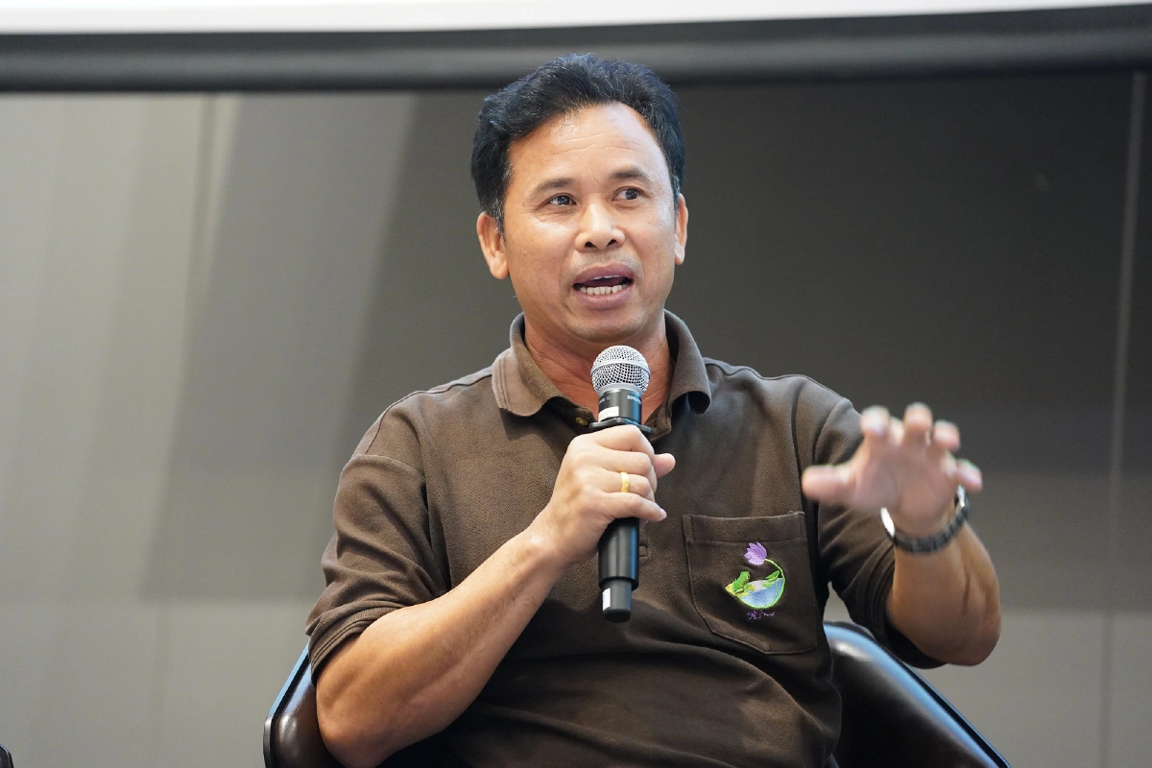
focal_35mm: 191
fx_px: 6112
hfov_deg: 10.8
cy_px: 384
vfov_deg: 7.2
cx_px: 576
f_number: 3.2
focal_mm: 191
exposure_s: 1/125
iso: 5000
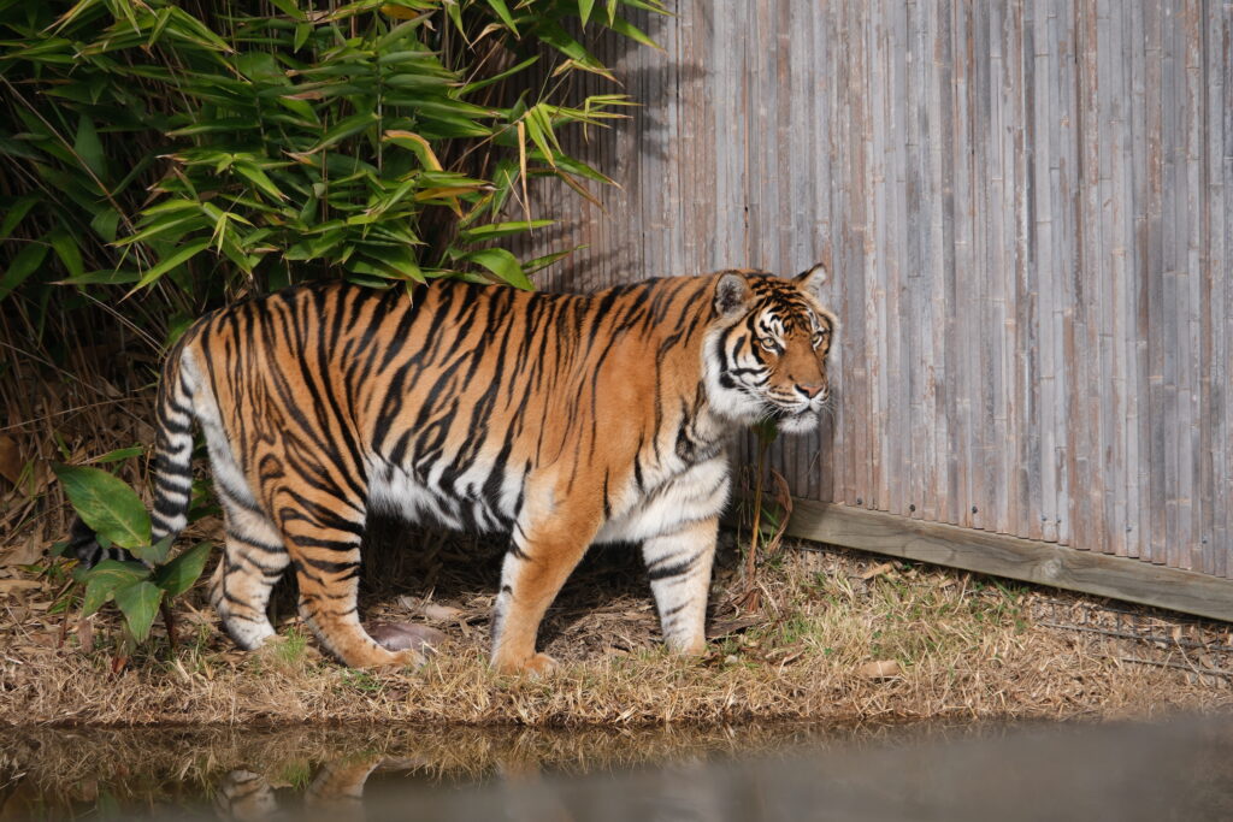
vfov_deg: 6.8
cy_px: 411
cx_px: 616
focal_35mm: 203
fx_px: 6953
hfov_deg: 10.1
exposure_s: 1/400
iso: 200
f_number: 5.6
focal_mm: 135
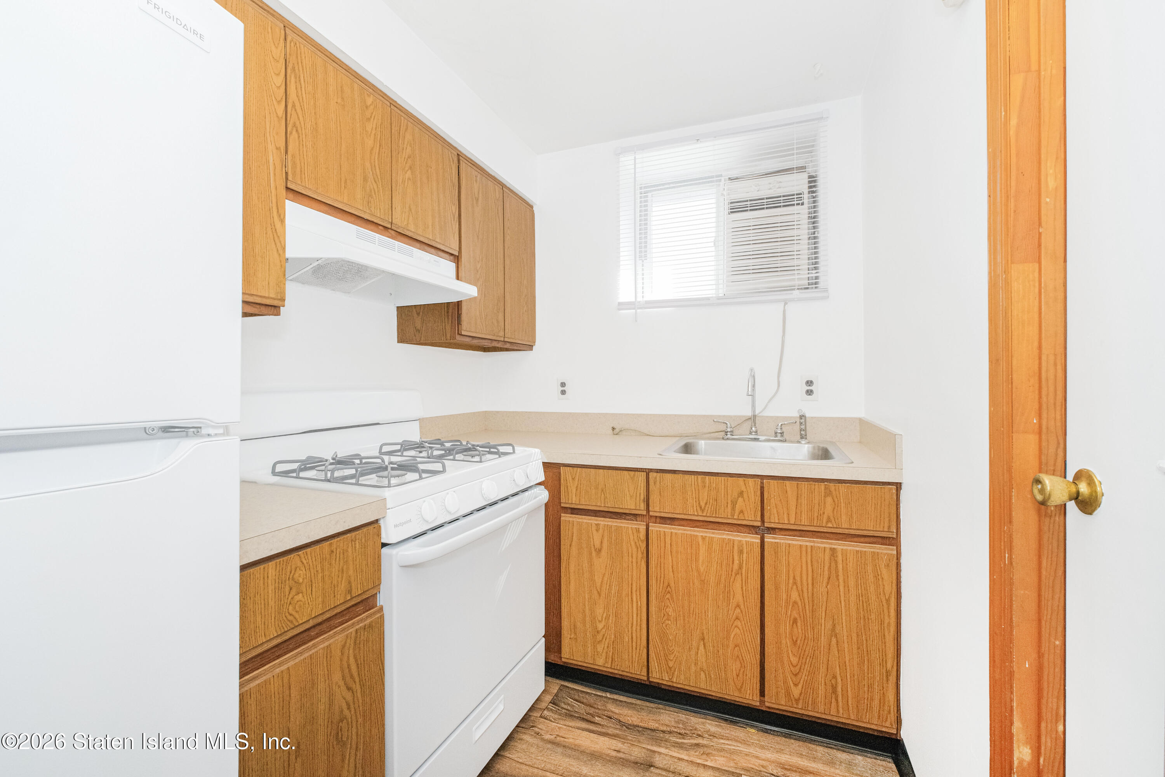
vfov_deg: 77.3
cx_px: 582
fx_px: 485
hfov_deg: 100.4
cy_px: 388
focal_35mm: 15
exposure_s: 1/160
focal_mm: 10
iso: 1600
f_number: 7.1
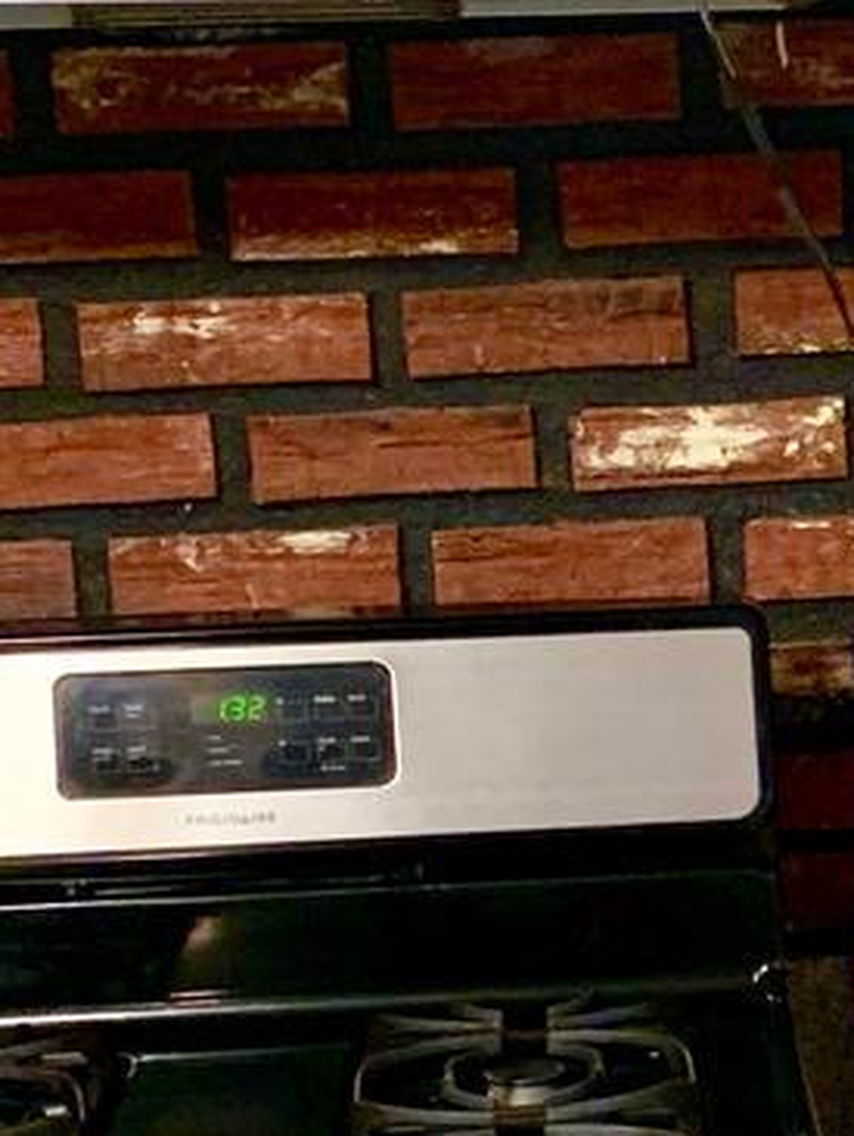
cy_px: 978
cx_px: 1090
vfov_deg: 17.8
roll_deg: +1.7
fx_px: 3581
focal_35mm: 109
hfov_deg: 13.2
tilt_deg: -13.0
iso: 320
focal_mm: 4.25
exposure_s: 1/60
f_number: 1.8
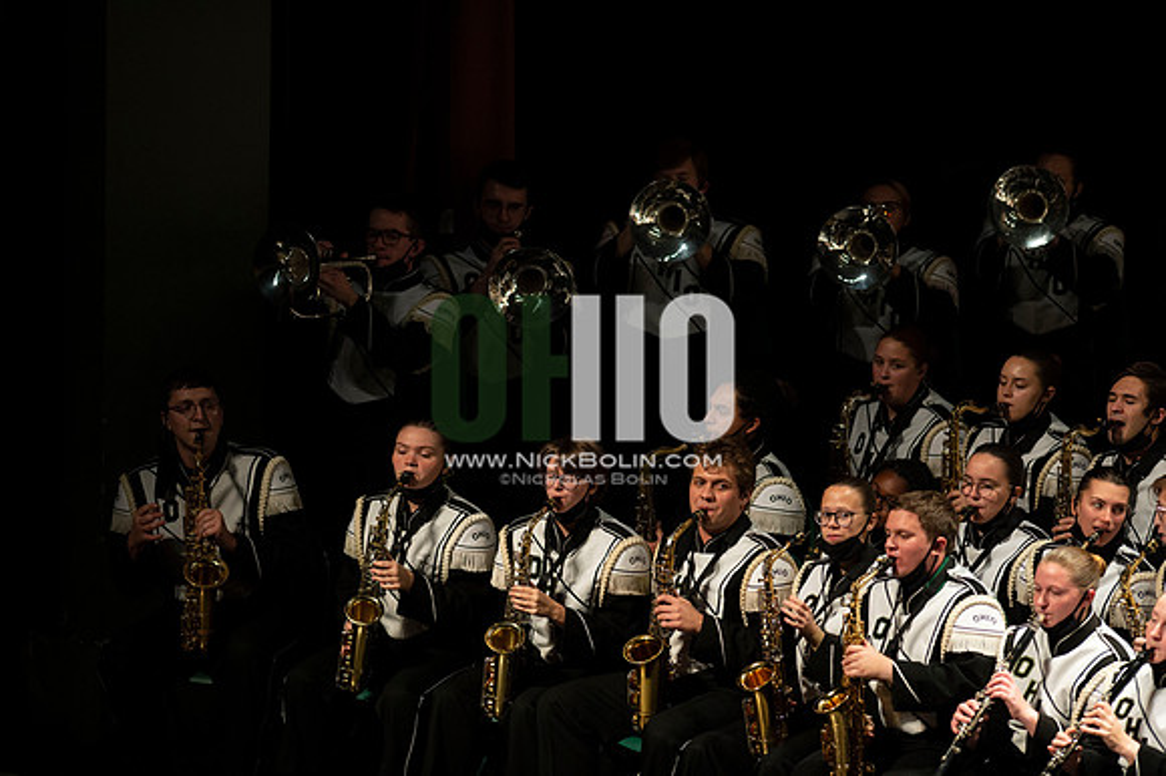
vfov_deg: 4.6
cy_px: 388
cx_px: 583
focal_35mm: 300
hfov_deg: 6.9
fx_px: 9711
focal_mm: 300
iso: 3200
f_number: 2.8
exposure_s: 1/500
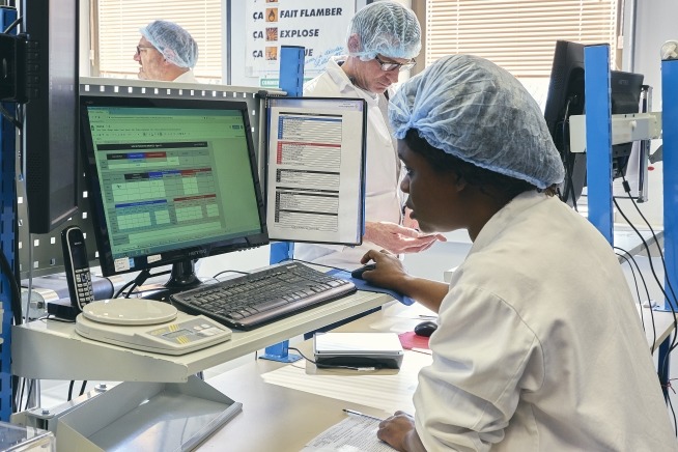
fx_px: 923
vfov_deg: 27.5
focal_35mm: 49
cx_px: 339
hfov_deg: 40.3
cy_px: 226
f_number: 7.1
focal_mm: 33
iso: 640
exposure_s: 1/60
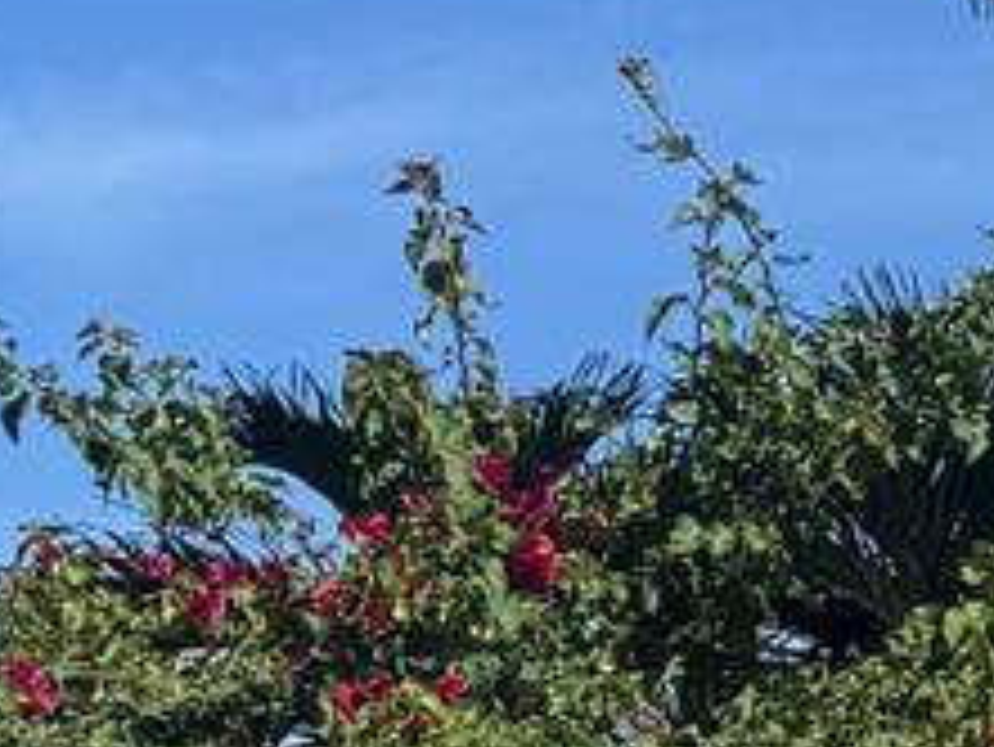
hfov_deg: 8.3
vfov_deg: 8.4
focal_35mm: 174
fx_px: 4999
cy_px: 1048
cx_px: 3567
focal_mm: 6.76
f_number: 1.78
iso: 80
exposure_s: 1/5348
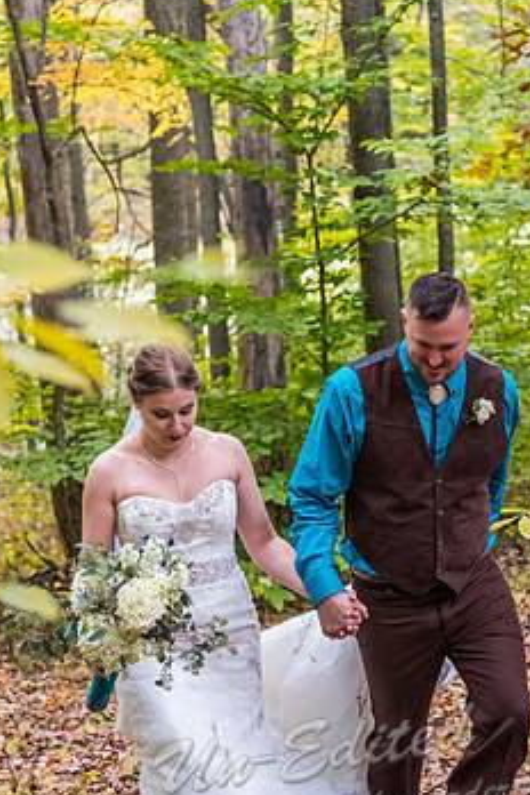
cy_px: 372
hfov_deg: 14.1
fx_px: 2142
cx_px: 315
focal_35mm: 97
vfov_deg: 21.0
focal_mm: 50
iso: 1600
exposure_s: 1/200
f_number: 2.8
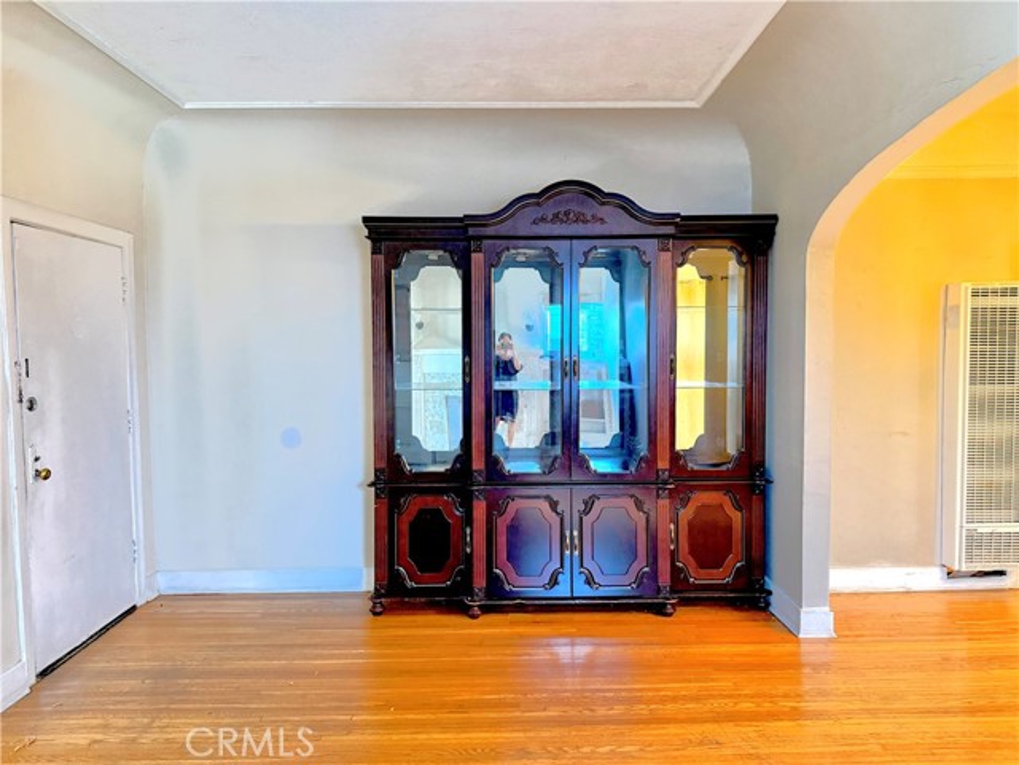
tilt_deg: -3.1
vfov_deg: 56.8
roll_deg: +0.7
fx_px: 706
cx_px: 510
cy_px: 382
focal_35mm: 24
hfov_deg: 71.6
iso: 800
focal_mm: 6.76
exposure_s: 1/60
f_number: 1.78
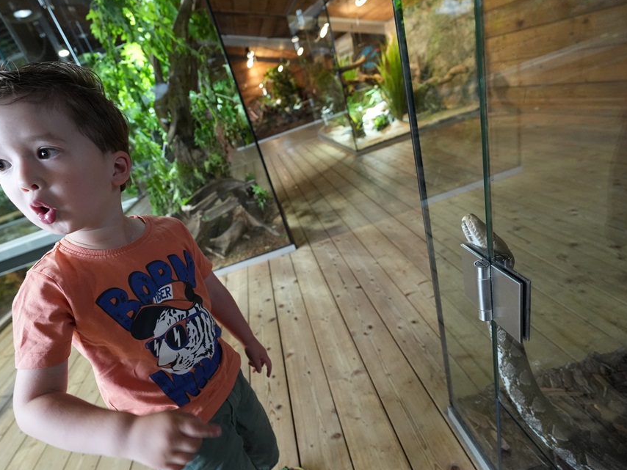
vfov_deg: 71.6
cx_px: 286
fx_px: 326
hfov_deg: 87.5
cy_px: 235
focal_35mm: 18
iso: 5000
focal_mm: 16
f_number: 4
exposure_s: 1/160
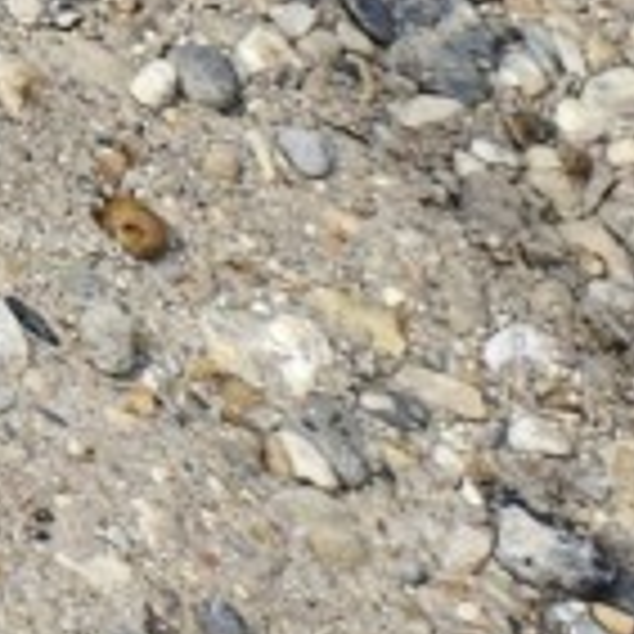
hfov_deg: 5.8
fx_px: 4310
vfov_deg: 6.8
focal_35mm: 208
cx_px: -2567
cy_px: -1772
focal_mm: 5.4
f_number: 1.8
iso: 25
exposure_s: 1/668
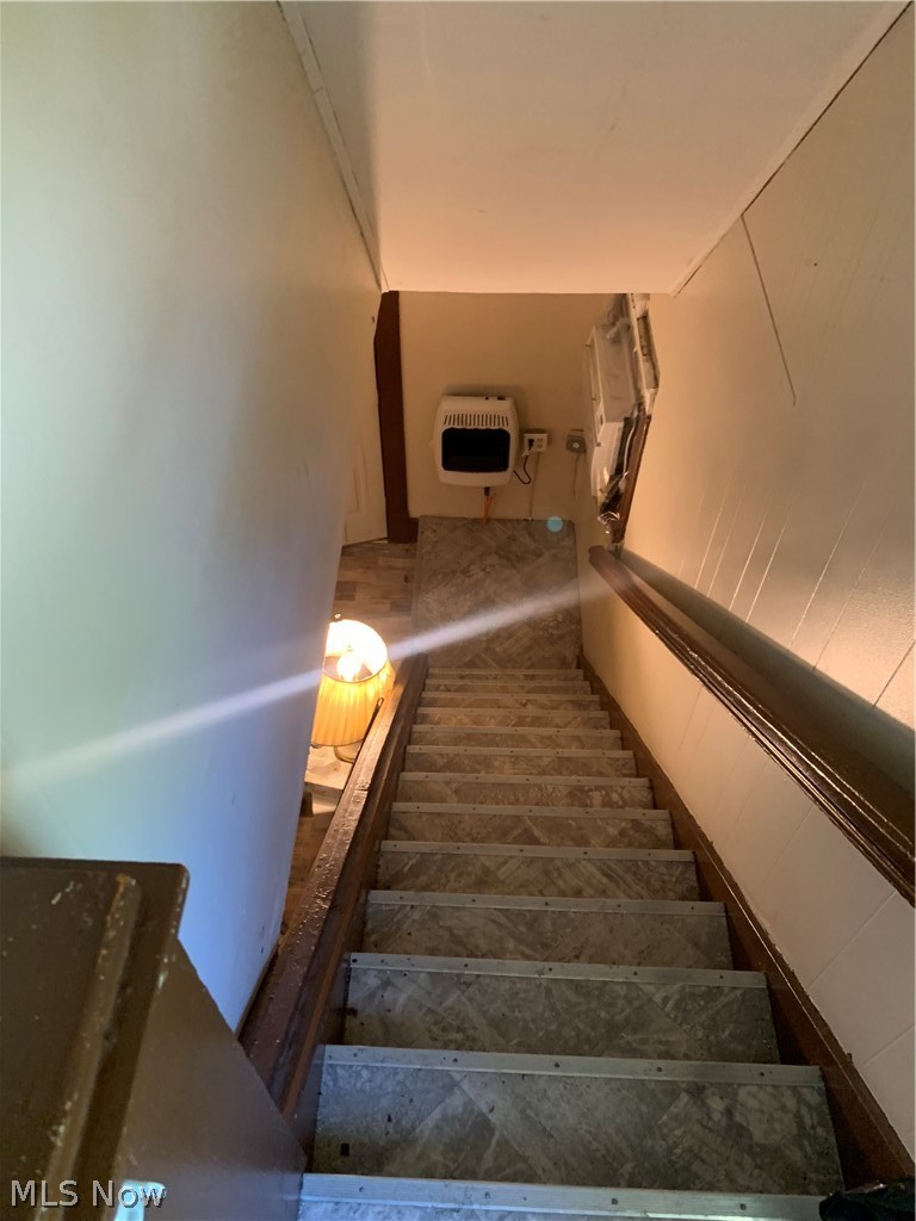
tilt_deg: -51.5
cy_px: 610
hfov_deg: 53.1
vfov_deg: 67.3
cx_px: 458
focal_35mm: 26
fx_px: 917
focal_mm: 4.25
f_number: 1.8
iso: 320
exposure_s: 1/40
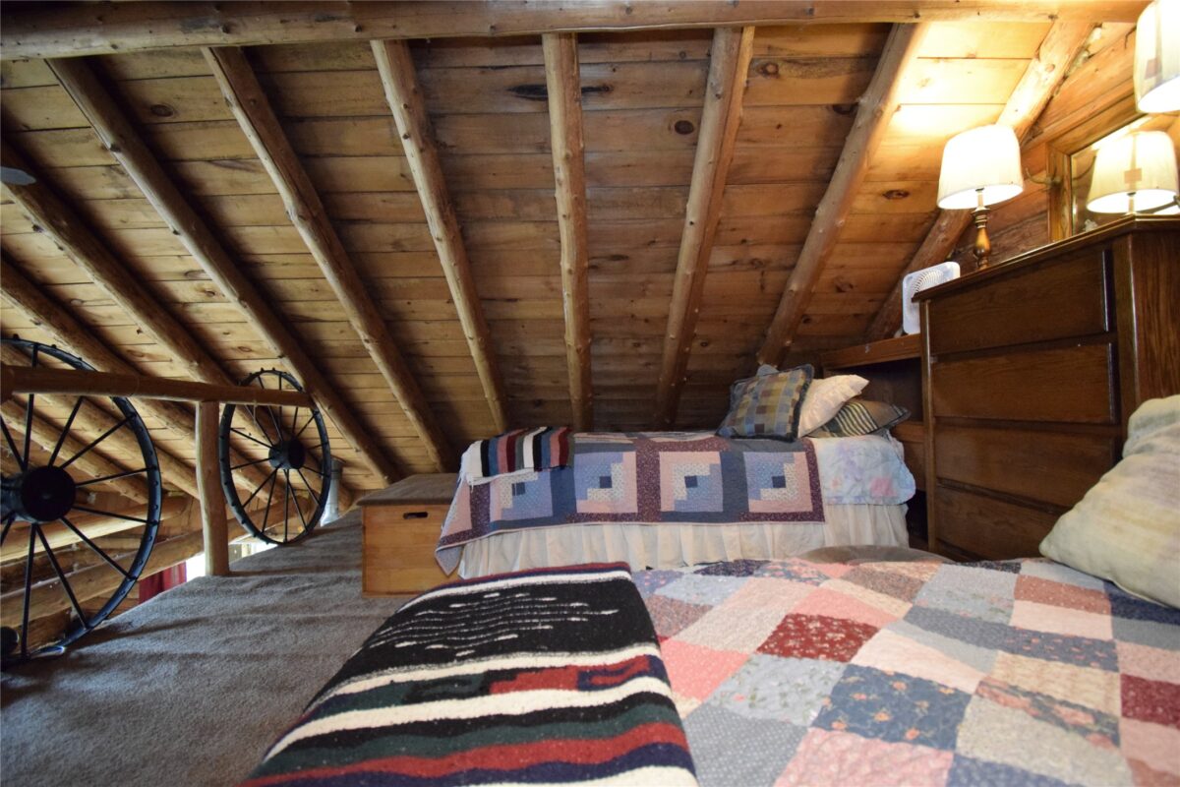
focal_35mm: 15
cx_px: 590
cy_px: 394
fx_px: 492
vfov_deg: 77.3
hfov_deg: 100.4
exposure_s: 1/60
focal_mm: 10
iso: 5600
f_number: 4.5
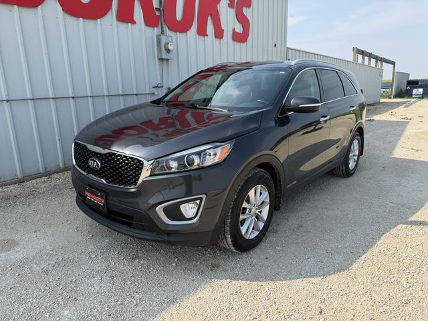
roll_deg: +2.0
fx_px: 297
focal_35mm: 24
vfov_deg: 56.8
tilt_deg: -9.5
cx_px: 214
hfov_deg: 71.6
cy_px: 160
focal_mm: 6.76
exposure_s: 1/2801
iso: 80
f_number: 1.78
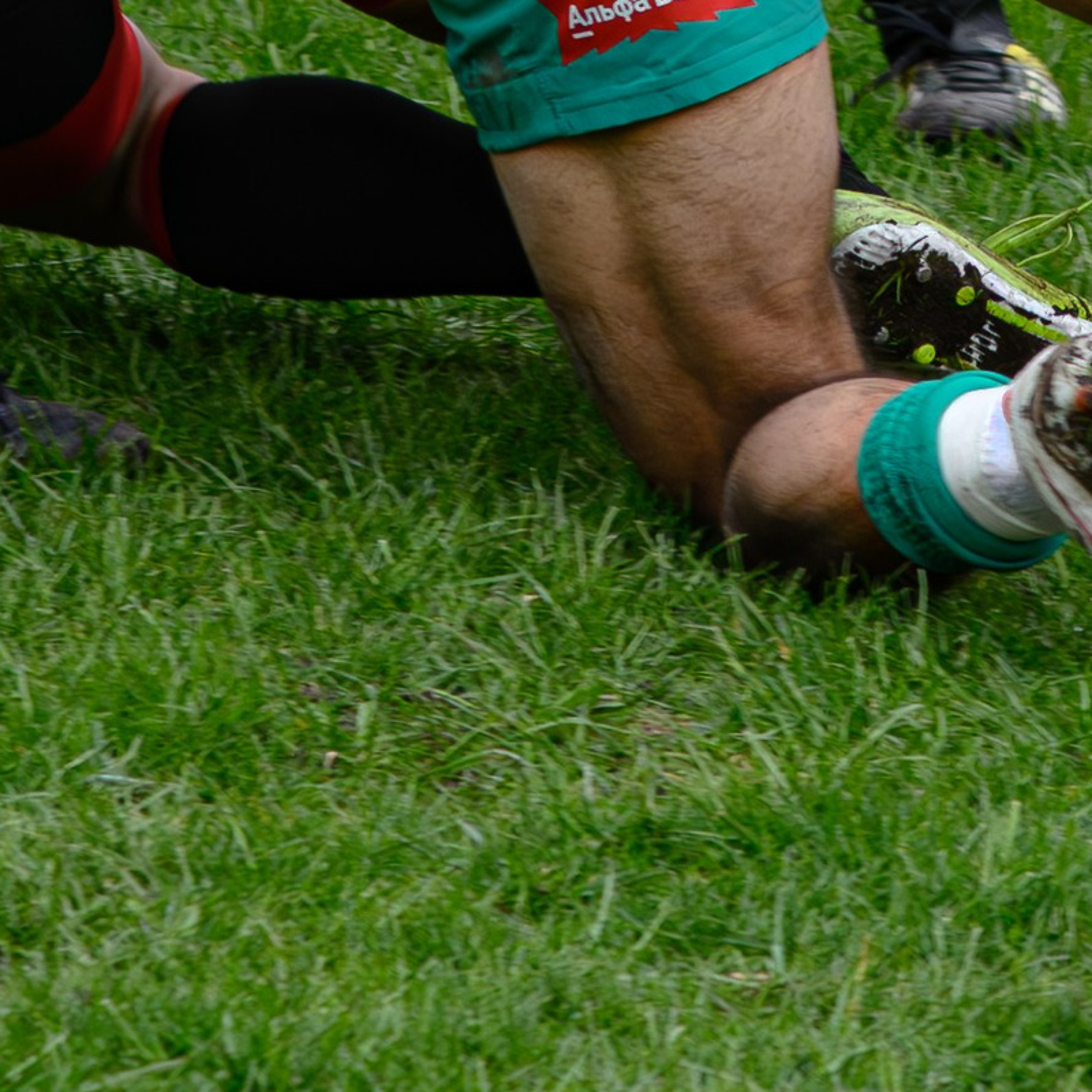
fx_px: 17881
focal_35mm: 501
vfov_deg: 3.5
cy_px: -819
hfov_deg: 3.5
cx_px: 657
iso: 1000
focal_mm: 86
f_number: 5.6
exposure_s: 1/800
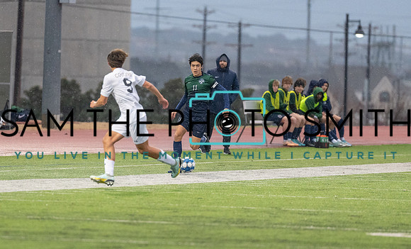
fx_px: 4204
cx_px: 178
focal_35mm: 379
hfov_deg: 5.6
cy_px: 139
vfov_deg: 3.4
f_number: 2.8
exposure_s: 1/1250
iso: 3200
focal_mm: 200
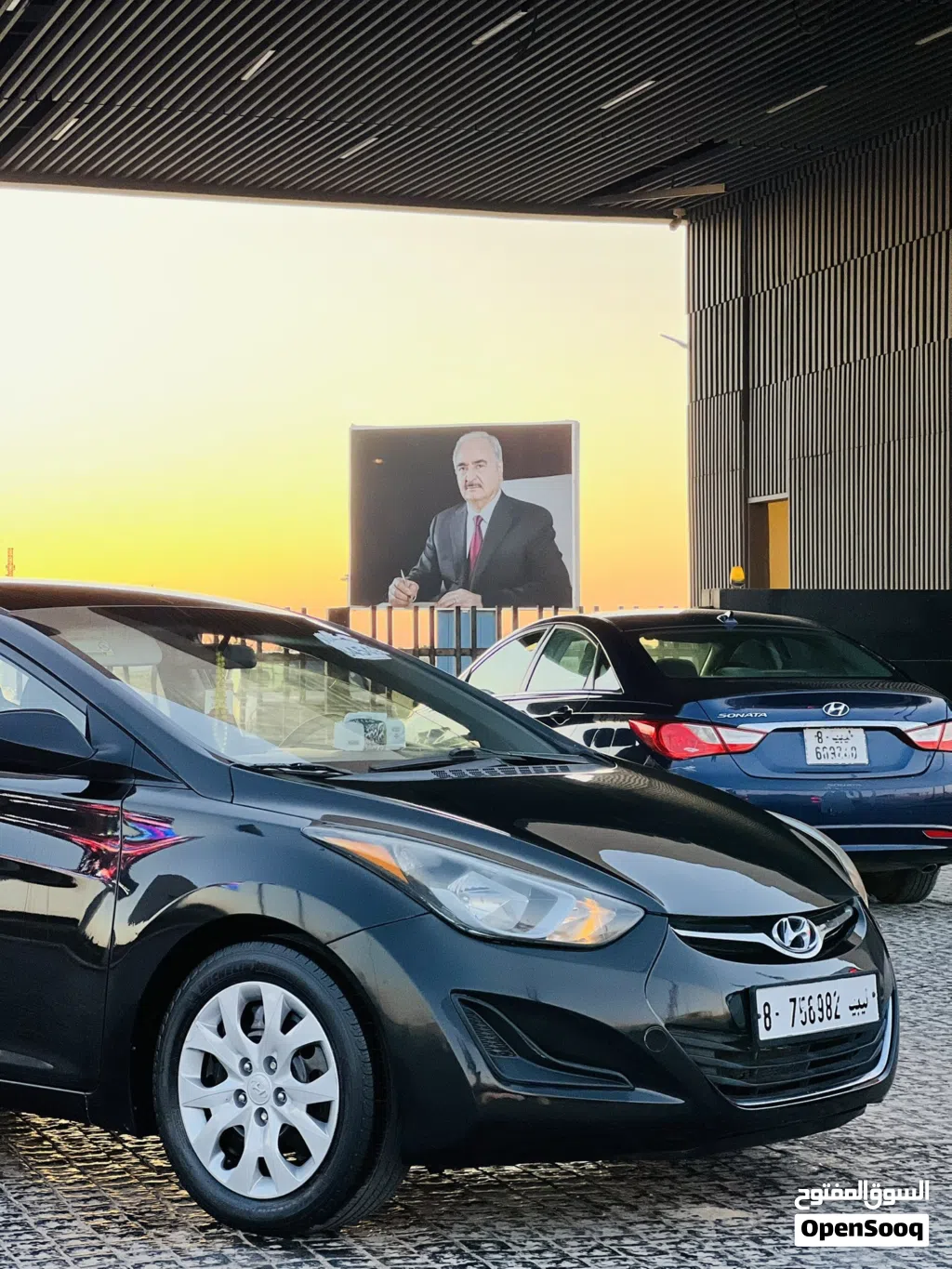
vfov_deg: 25.3
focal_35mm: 77
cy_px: 634
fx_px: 2823
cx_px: 476
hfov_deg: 19.1
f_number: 2.8
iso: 125
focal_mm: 9
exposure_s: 1/121
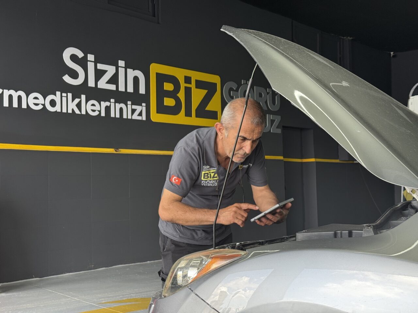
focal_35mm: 48
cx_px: 209
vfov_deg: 30.3
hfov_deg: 39.7
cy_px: 156
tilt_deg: +1.0
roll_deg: +1.3
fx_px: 580
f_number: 1.78
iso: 80
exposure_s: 1/123
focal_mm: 6.76
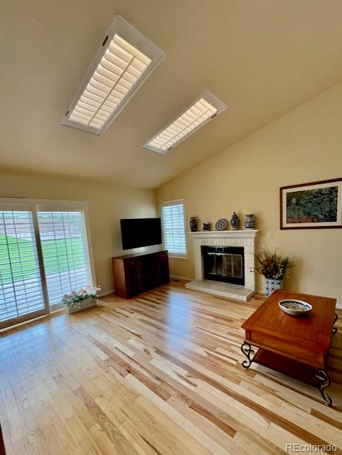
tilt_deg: -7.0
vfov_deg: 102.0
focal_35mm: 14
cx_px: 171
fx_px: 184
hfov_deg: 85.8
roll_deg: +3.6
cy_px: 228
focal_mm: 2.22
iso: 320
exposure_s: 1/120
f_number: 2.2
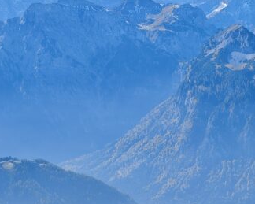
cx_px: 373
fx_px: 1071
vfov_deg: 10.8
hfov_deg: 12.9
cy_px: 200
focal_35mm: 142
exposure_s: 1/1508
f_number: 2
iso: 51
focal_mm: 8.72
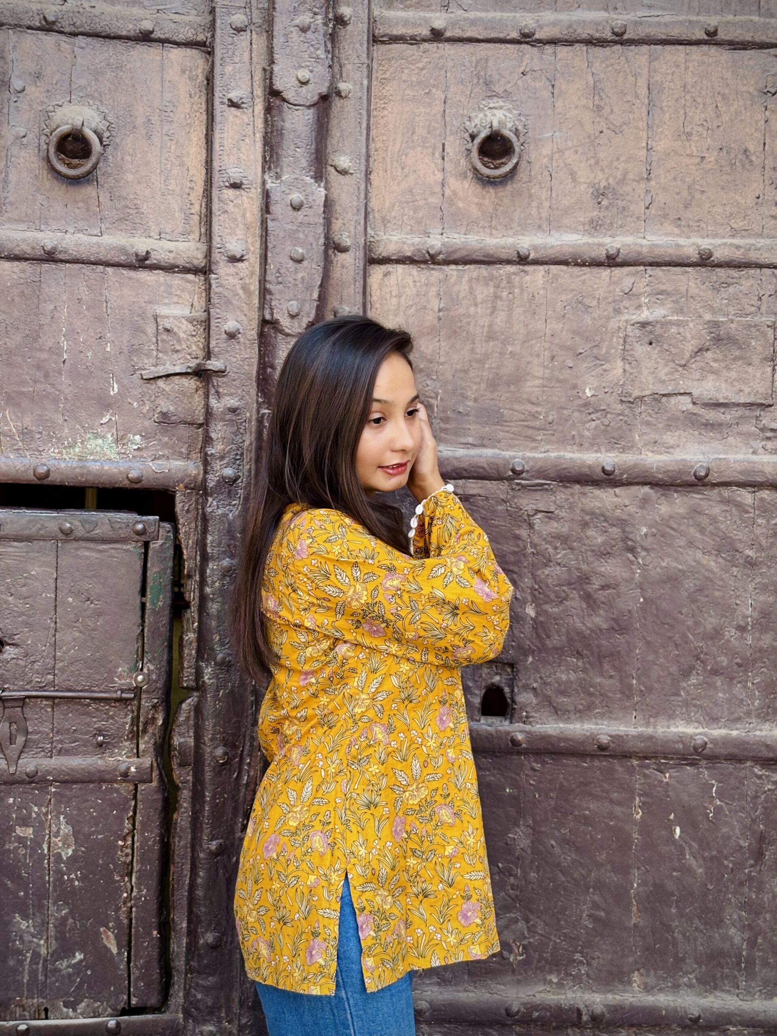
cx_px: 388
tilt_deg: -0.7
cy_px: 518
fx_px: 1556
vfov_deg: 36.8
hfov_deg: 28.0
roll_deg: -1.9
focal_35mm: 52
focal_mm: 5.96
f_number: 1.6
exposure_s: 1/67
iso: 50
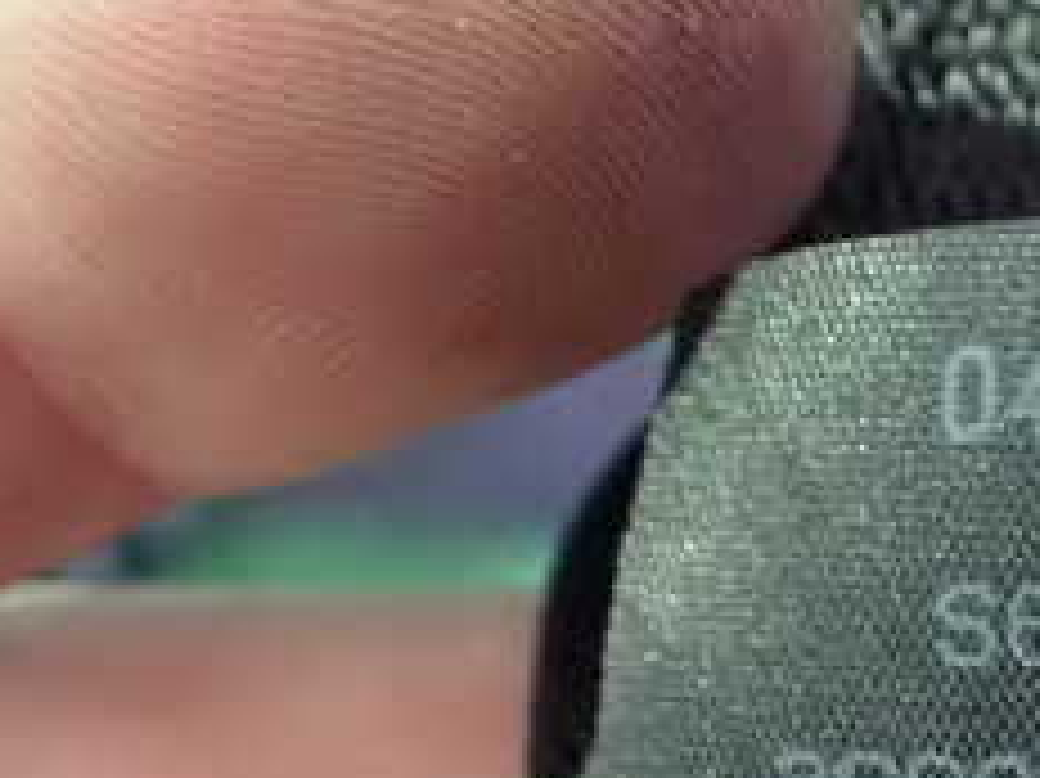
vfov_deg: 18.1
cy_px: 886
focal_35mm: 78
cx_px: 1202
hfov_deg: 23.2
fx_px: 2342
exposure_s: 1/30
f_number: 2.3
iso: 1600
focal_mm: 5.4
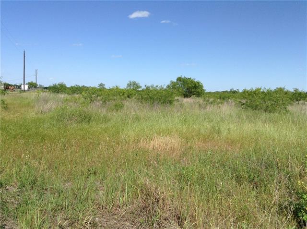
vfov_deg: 42.8
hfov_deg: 55.5
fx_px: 292
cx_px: 154
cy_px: 114
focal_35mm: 33
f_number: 2.4
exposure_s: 1/1412
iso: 25
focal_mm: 3.3
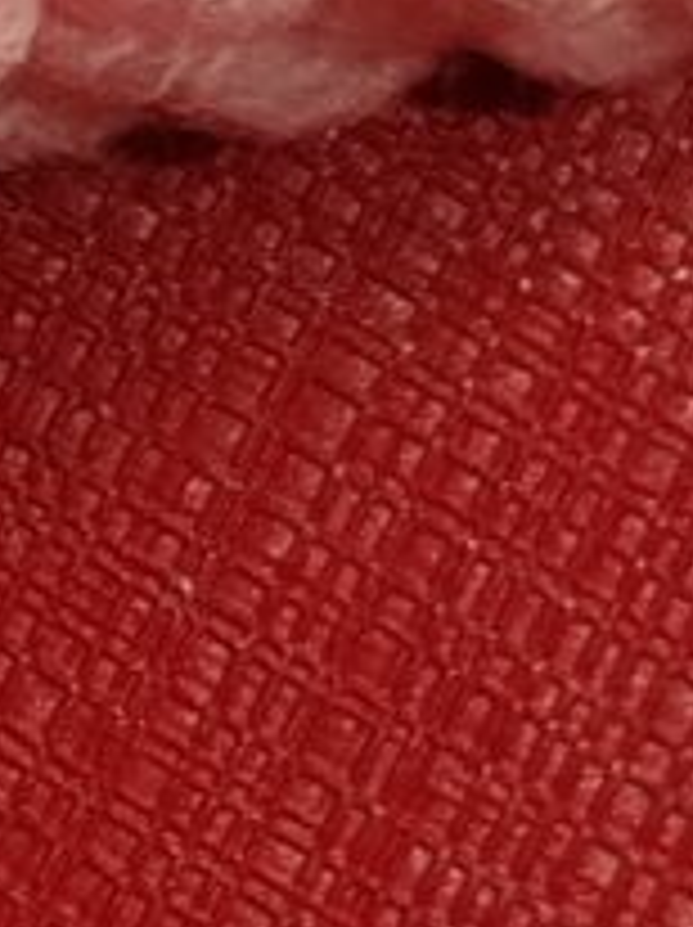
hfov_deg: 6.1
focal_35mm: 239
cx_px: -432
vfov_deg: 8.2
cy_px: -81
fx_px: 6393
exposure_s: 1/33.3
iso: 1684
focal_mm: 5.25
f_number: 1.75
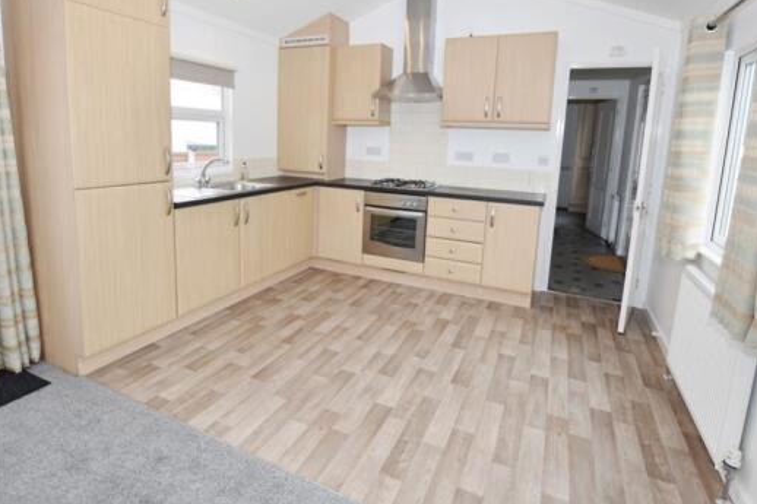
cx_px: 355
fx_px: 399
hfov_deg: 86.8
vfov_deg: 63.7
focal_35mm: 19
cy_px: 194
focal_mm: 10
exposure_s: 1/250
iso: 400
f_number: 3.5
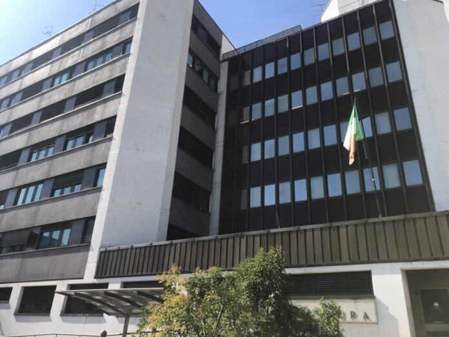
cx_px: 224
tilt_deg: +25.9
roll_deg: -3.4
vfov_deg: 49.7
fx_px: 363
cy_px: 168
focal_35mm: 28
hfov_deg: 63.4
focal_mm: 3.99
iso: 20
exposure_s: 1/1244
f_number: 1.8
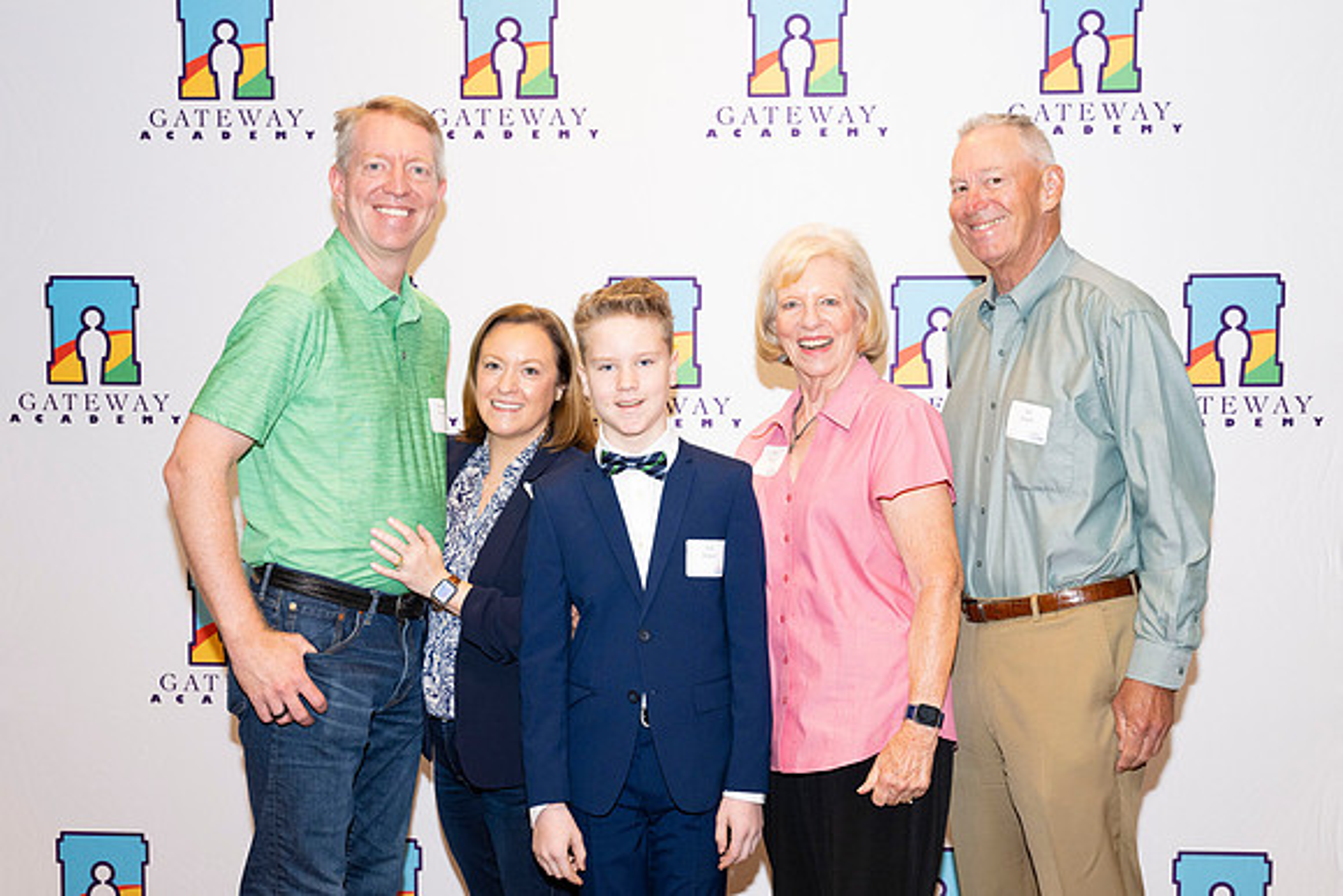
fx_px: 1776
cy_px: 474
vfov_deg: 28.3
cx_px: 710
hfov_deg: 41.4
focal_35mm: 48
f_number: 5.6
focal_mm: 45
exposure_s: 1/160
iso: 800
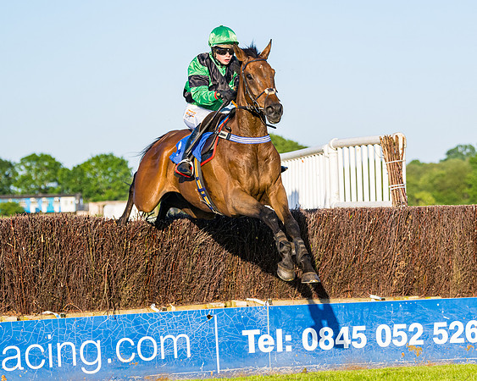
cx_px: 308
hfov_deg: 11.5
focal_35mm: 167
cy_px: 216
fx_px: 2357
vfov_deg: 9.2
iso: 400
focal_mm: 105
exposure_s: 1/2500
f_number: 4
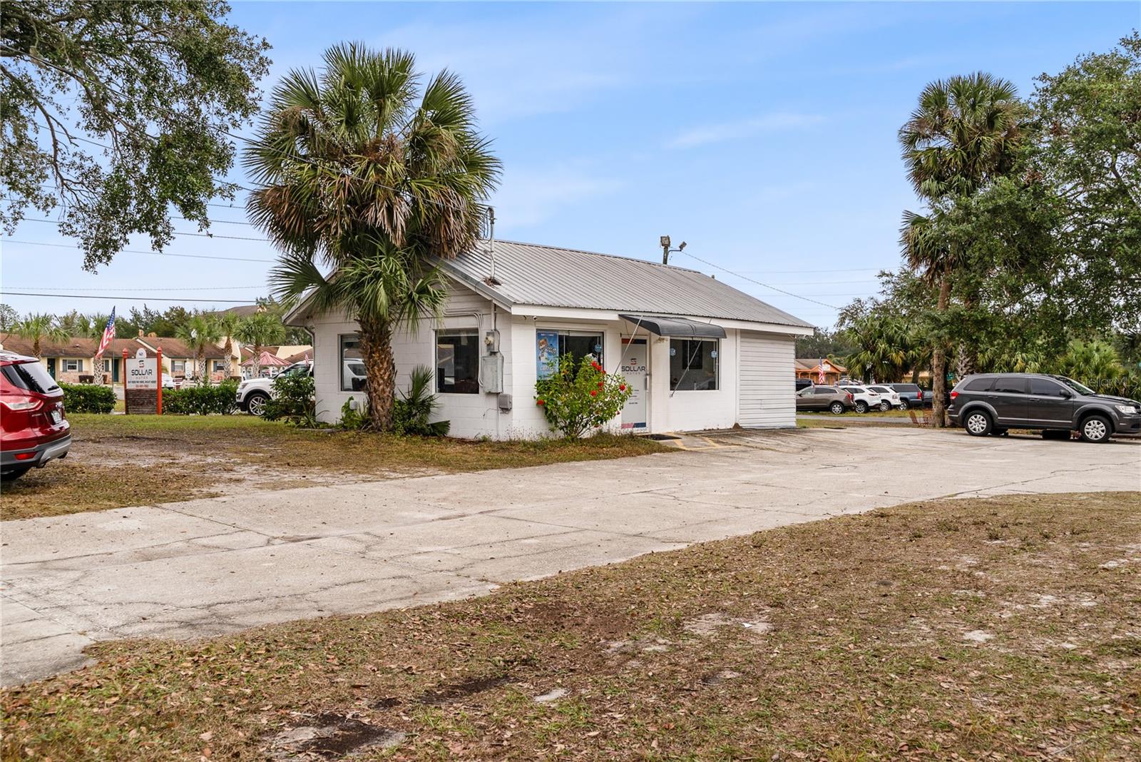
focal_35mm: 31
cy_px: 381
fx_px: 983
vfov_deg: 42.4
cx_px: 570
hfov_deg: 60.3
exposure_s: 1/125
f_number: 8
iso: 80
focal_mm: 31
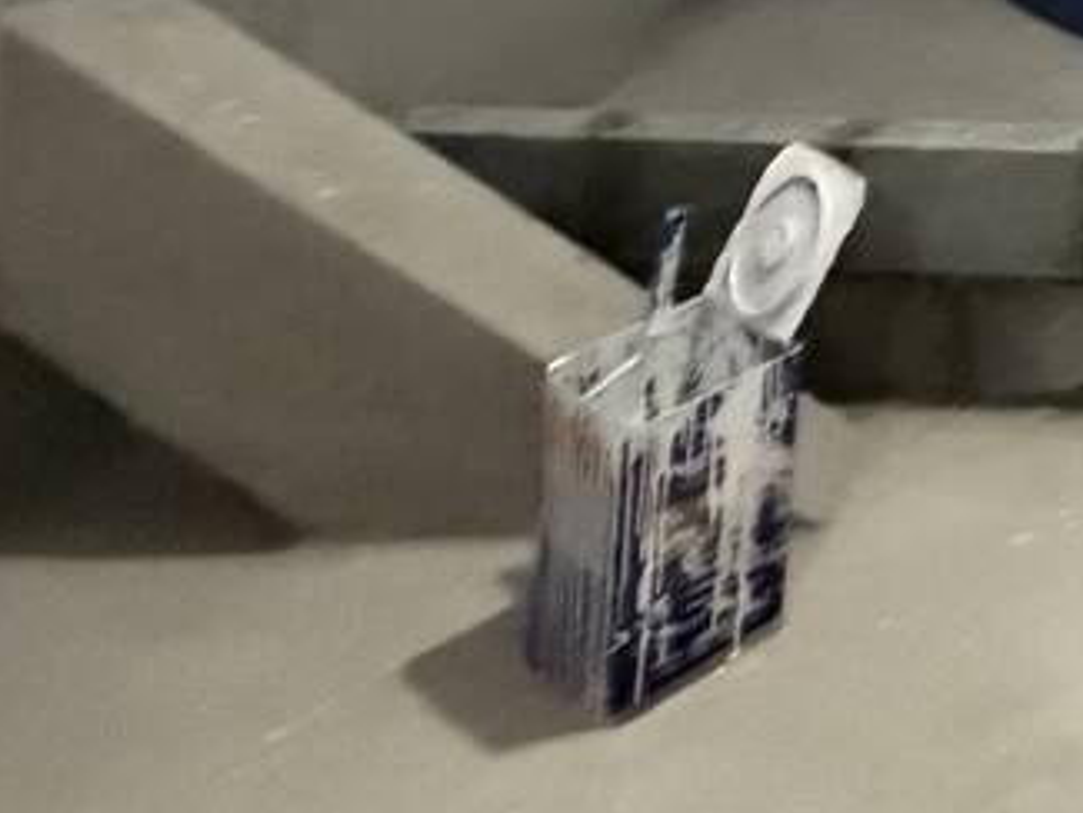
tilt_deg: +1.9
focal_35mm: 62
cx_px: 1726
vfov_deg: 16.1
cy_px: -956
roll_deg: -2.6
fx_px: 1940
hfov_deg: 23.3
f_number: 2.2
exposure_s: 1/60
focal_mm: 2.22
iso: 640
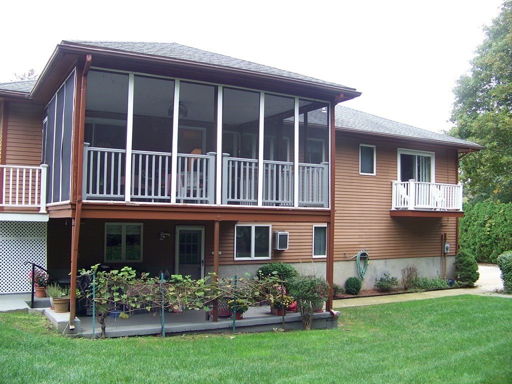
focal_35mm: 36
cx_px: 256
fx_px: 532
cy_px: 192
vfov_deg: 39.7
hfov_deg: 51.4
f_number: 2.8
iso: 64
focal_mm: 5.85
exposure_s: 1/50
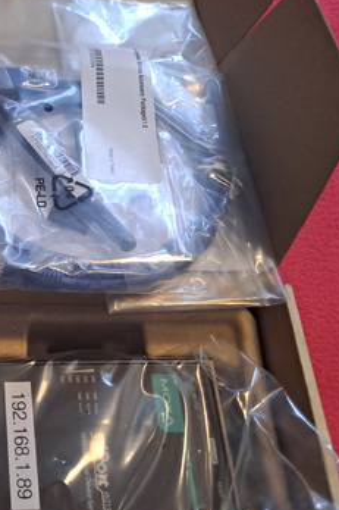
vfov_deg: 43.5
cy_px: 298
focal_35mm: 45
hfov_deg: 27.3
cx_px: -34
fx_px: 636
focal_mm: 4.65
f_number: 1.8
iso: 320
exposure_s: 1/25
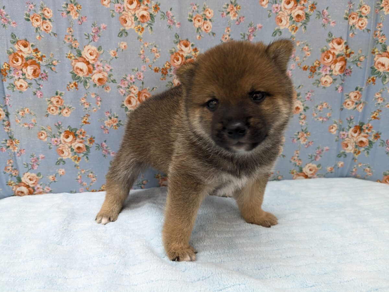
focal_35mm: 27
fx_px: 303
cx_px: 194
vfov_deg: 51.4
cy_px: 146
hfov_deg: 65.3
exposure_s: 1/99.9
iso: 135
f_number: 1.73
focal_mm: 4.38
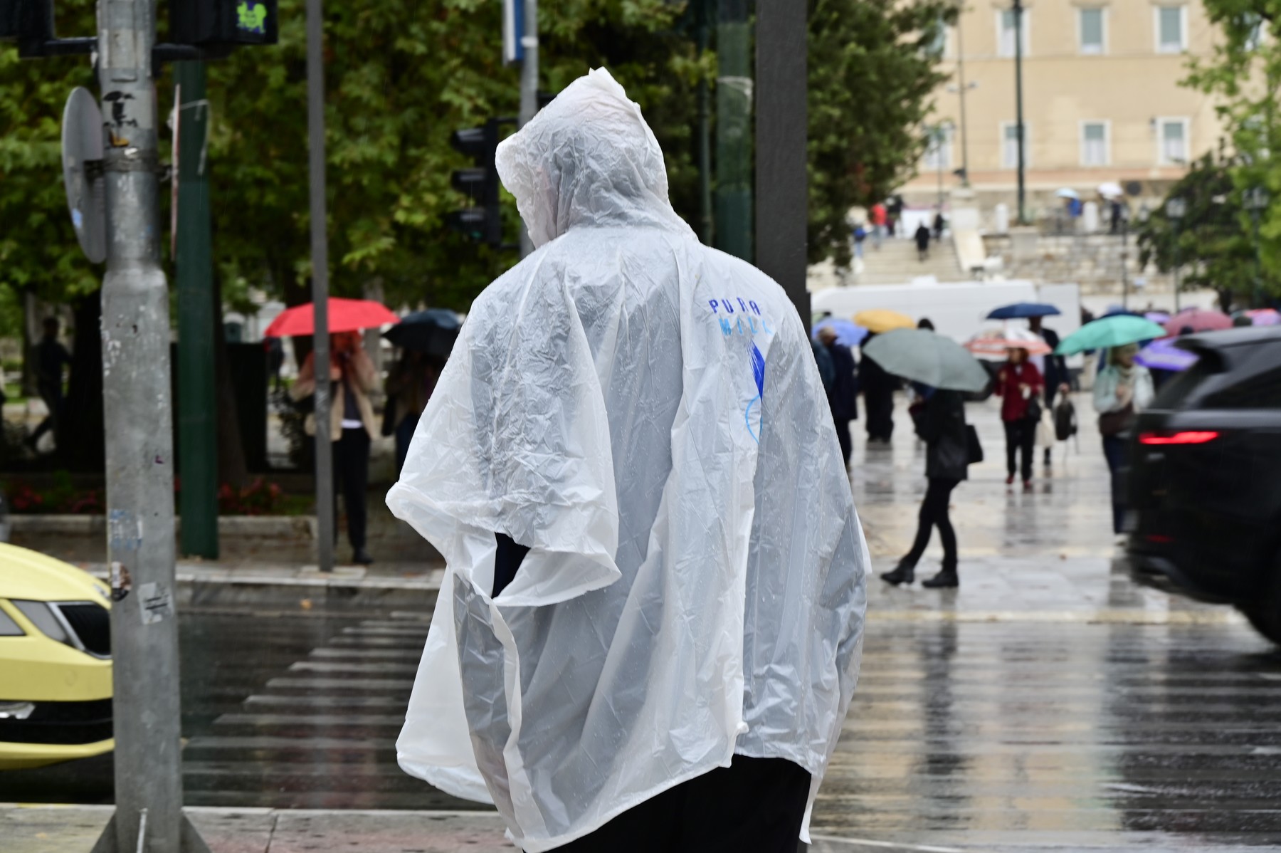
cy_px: 426
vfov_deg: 13.3
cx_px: 640
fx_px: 3663
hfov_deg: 19.8
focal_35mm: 103
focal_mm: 103
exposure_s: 1/100
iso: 320
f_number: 10
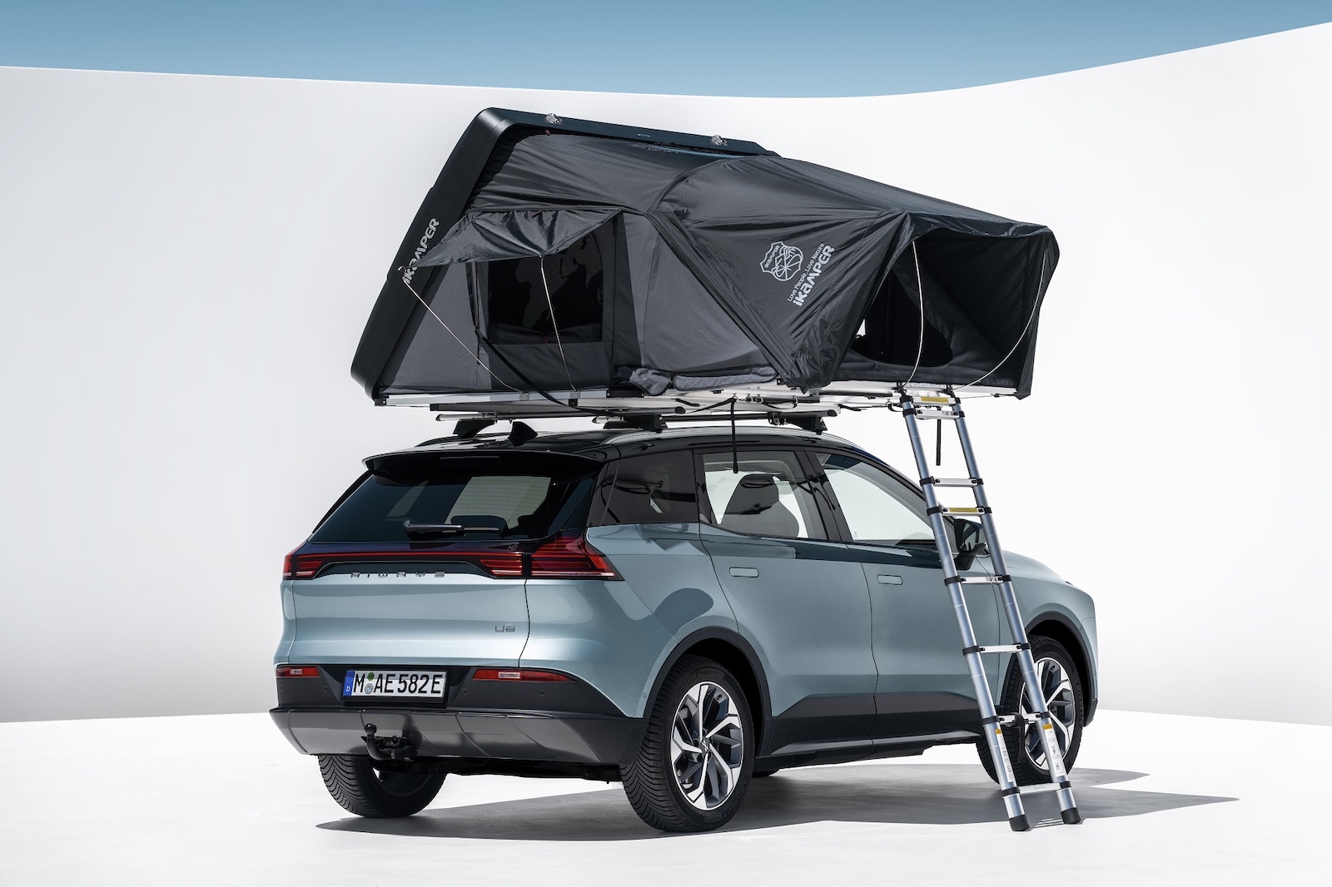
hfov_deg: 19.8
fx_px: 3810
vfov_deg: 13.3
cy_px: 444
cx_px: 666
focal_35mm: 103
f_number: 7.1
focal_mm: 103
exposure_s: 1/640
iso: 500
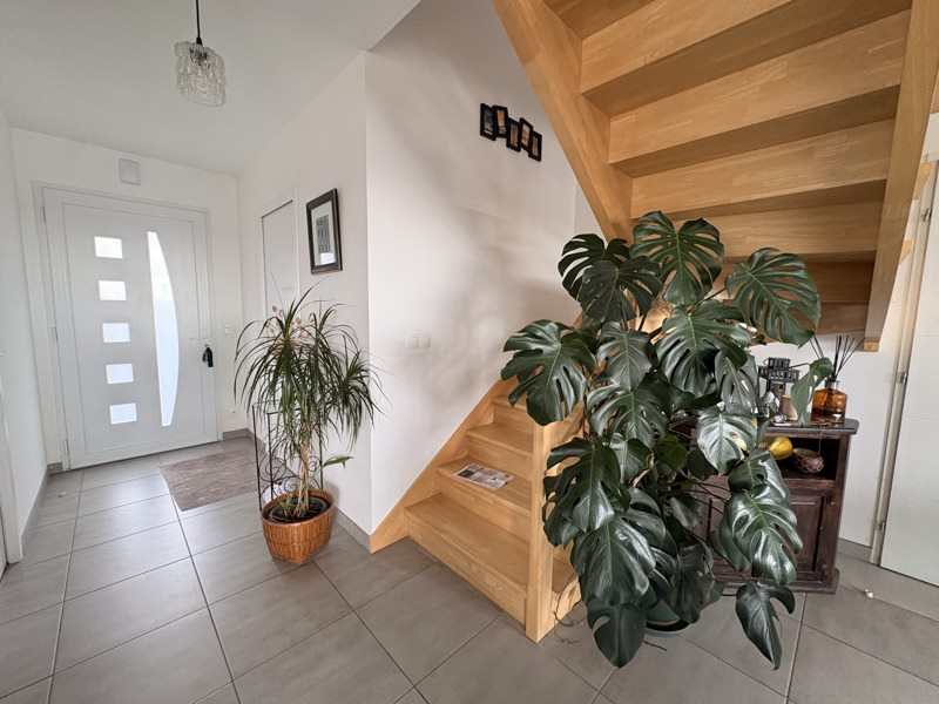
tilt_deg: -5.9
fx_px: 380
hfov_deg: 102.1
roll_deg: -0.4
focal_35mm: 14
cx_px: 470
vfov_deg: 85.7
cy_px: 352
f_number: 2.2
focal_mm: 2.22
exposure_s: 1/60
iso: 250
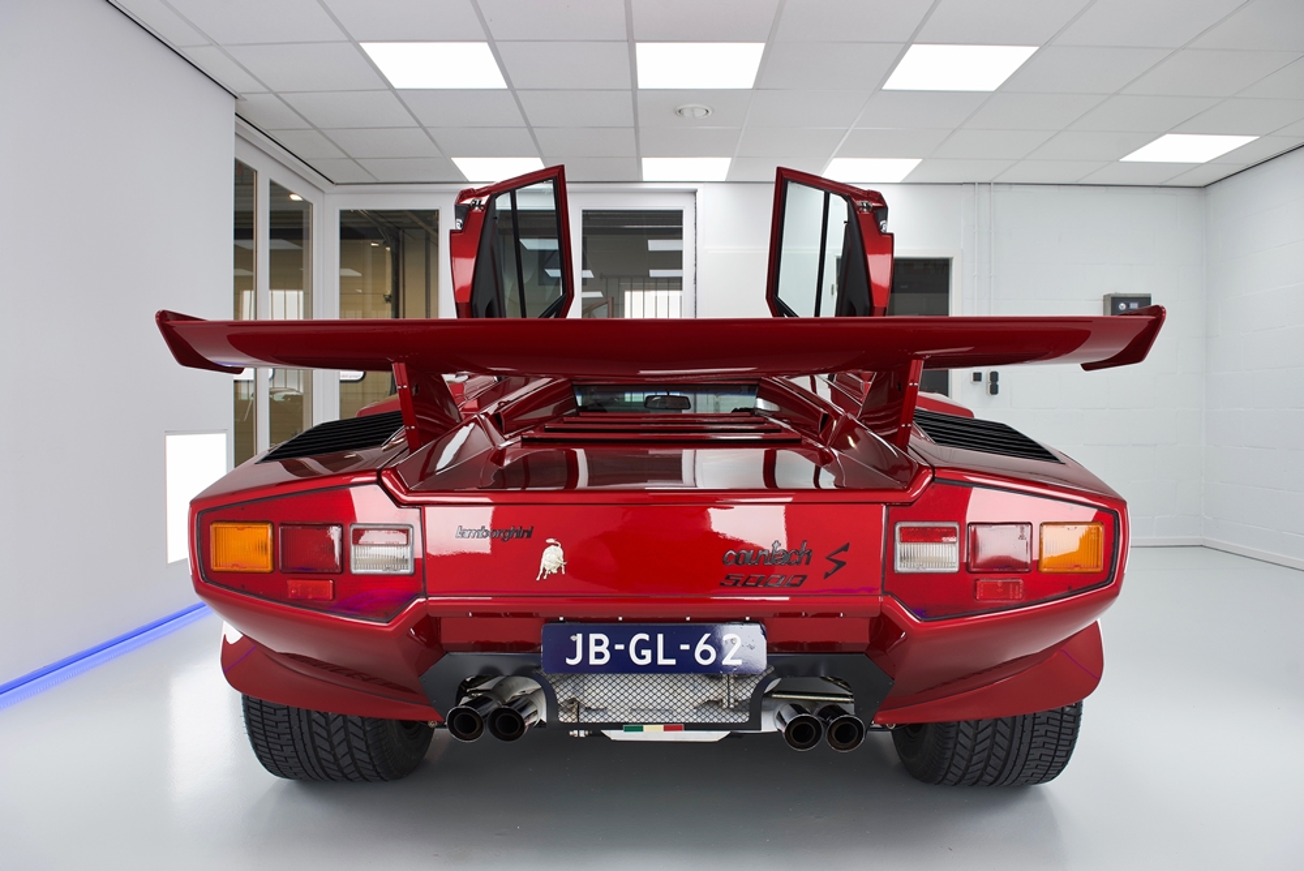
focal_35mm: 24
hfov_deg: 73.7
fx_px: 870
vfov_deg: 53.2
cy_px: 436
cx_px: 652
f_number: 6.3
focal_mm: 24
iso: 100
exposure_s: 1/30
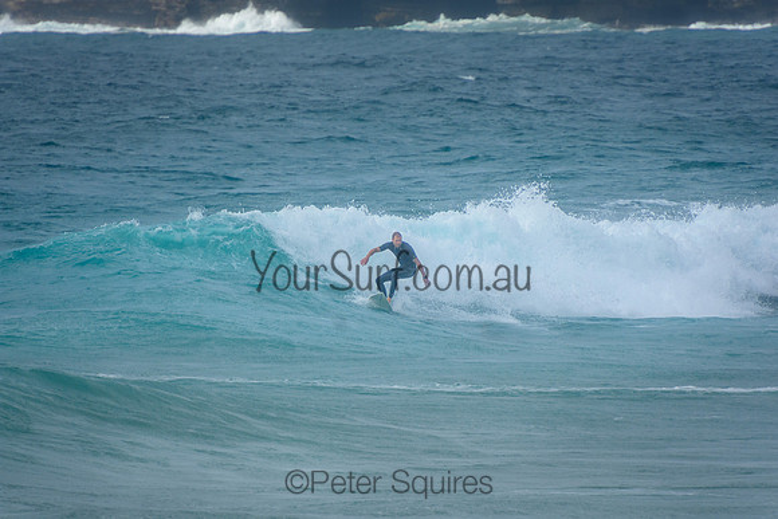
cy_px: 260
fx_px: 12969
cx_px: 389
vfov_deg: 2.3
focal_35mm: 600
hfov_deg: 3.4
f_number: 5.6
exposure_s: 1/2000
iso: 320
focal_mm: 400
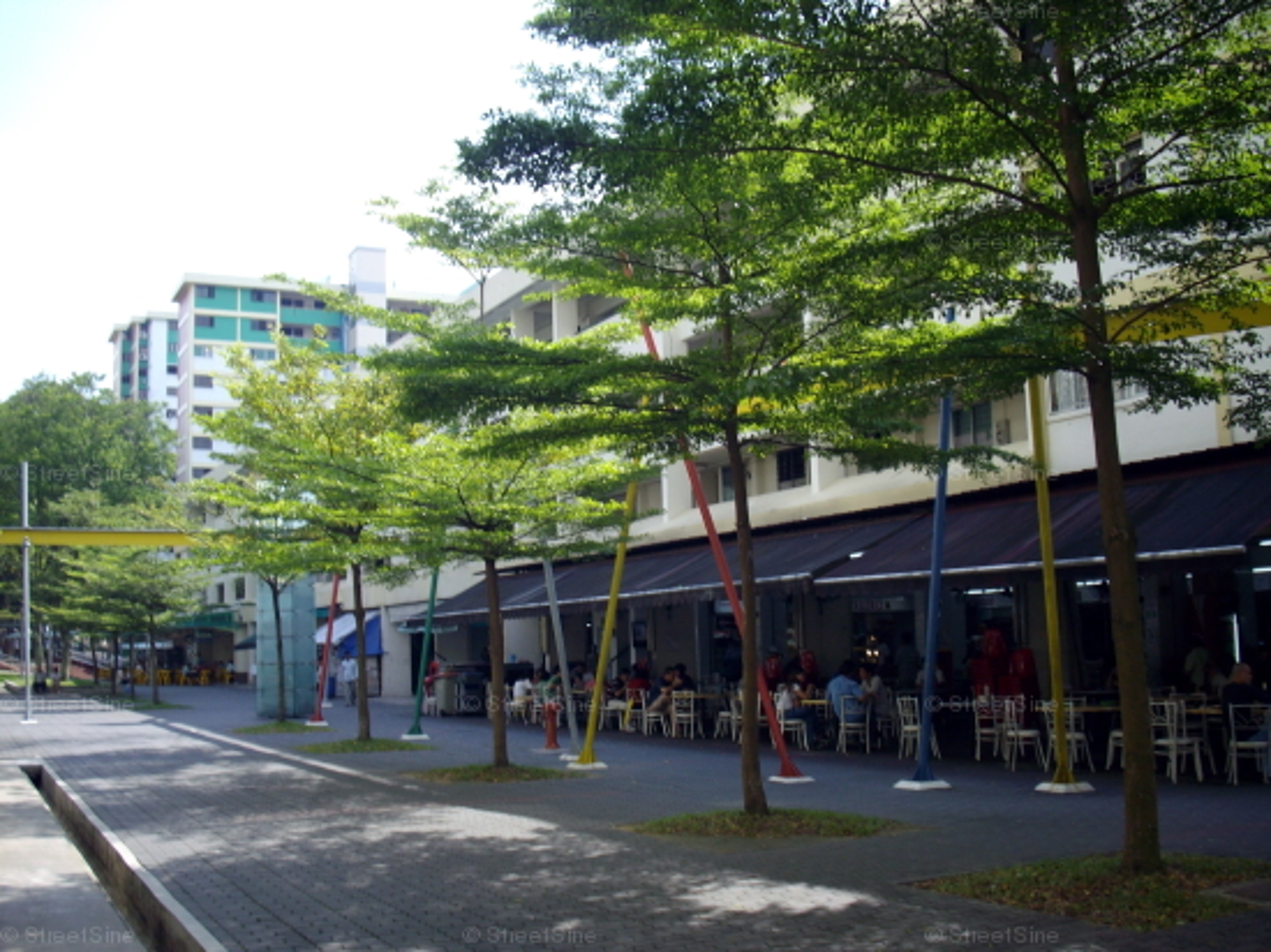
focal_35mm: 37
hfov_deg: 50.2
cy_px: 476
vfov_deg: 38.6
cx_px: 636
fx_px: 1358
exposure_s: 1/100
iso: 80
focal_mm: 6.2
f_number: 5.6
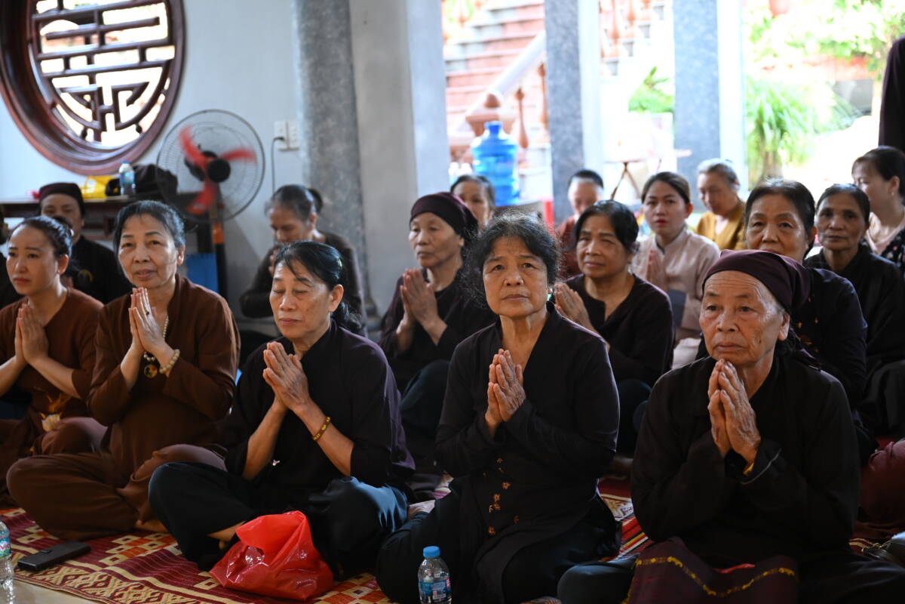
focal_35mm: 47
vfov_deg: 28.6
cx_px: 452
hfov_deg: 41.9
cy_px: 302
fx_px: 1181
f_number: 2.8
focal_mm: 47
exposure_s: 1/320
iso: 2500
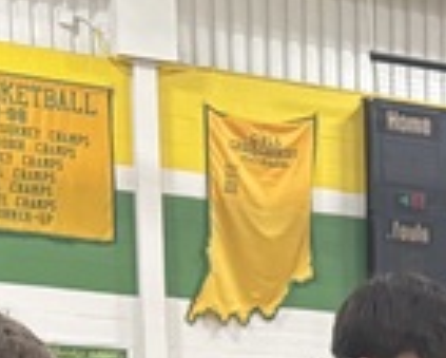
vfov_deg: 7.5
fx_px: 2430
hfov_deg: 9.4
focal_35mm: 184
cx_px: 1056
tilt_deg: -11.0
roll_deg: -0.7
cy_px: 1030
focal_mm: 5.96
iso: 125
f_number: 1.6
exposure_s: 1/60
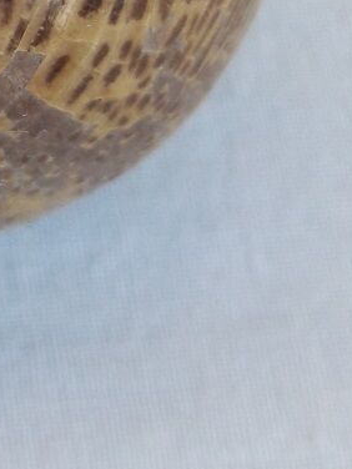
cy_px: -358
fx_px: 1668
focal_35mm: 123
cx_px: -198
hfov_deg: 11.5
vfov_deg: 14.3
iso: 40
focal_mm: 3.7
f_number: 1.9
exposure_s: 1/123
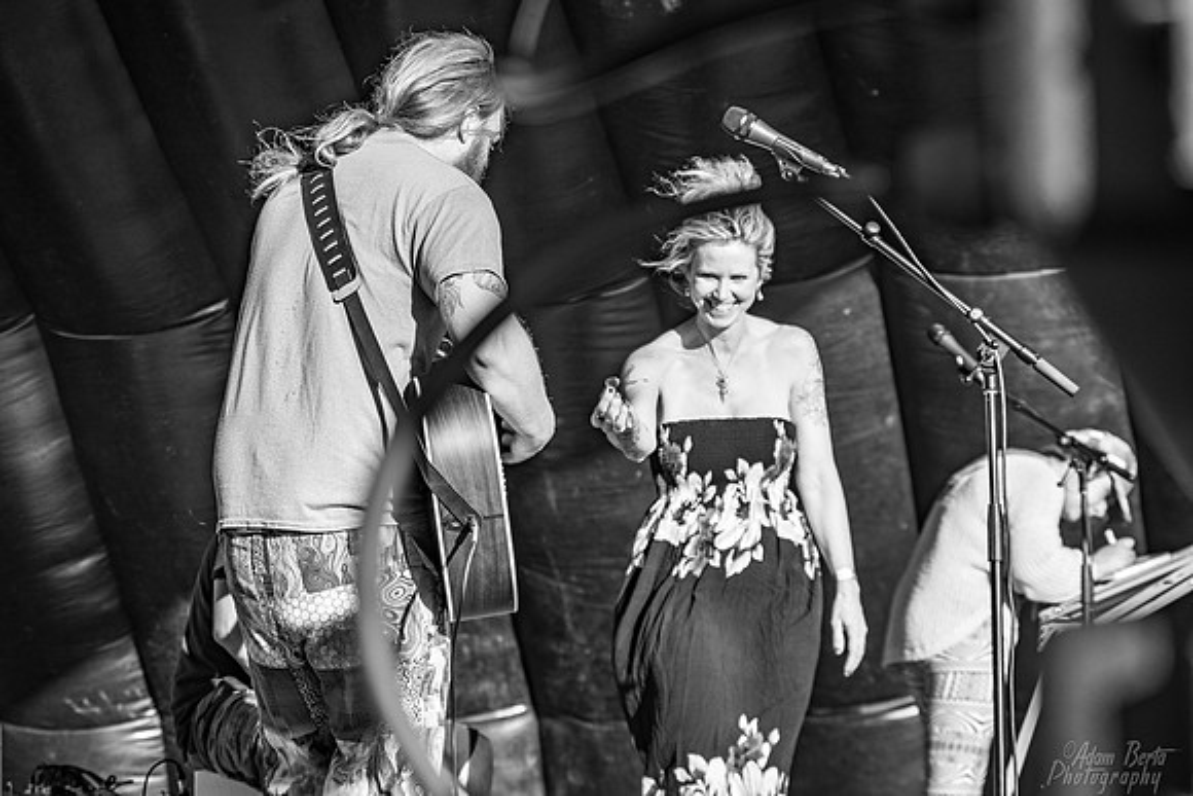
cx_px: 478
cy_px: 319
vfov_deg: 15.2
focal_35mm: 90
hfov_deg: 22.6
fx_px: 2978
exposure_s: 1/320
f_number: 5.6
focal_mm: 75
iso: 125
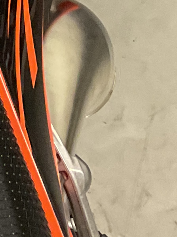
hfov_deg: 7.4
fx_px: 1338
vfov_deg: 9.5
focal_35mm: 196
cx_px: -133
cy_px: -233
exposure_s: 1/40
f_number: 1.8
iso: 250
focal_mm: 3
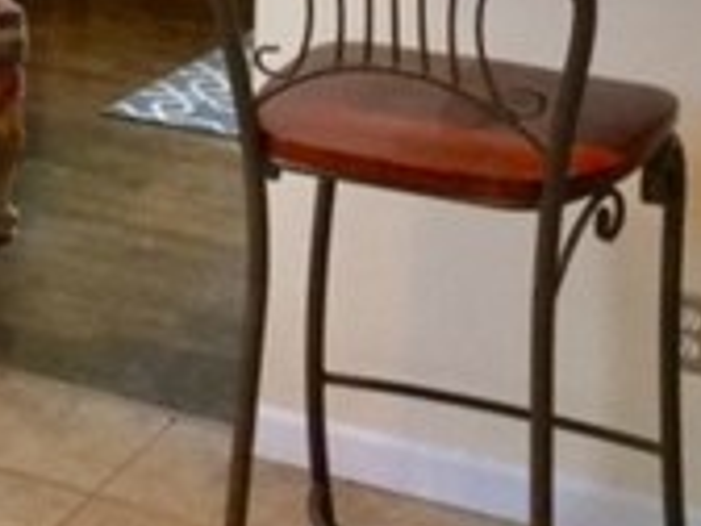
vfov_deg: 12.0
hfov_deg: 16.1
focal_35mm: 118
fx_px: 2390
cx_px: -108
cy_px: -271
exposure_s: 1/30
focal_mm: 3.3
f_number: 2.4
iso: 80
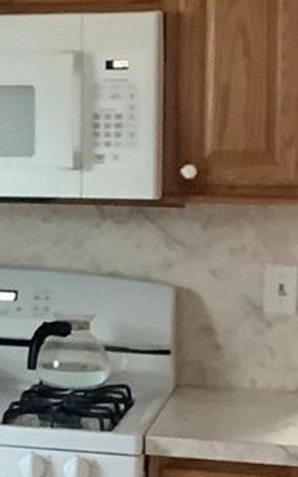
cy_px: 172
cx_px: -305
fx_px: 1794
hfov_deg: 8.9
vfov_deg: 15.1
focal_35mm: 138
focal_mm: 3.3
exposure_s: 1/40
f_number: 2.4
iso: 320
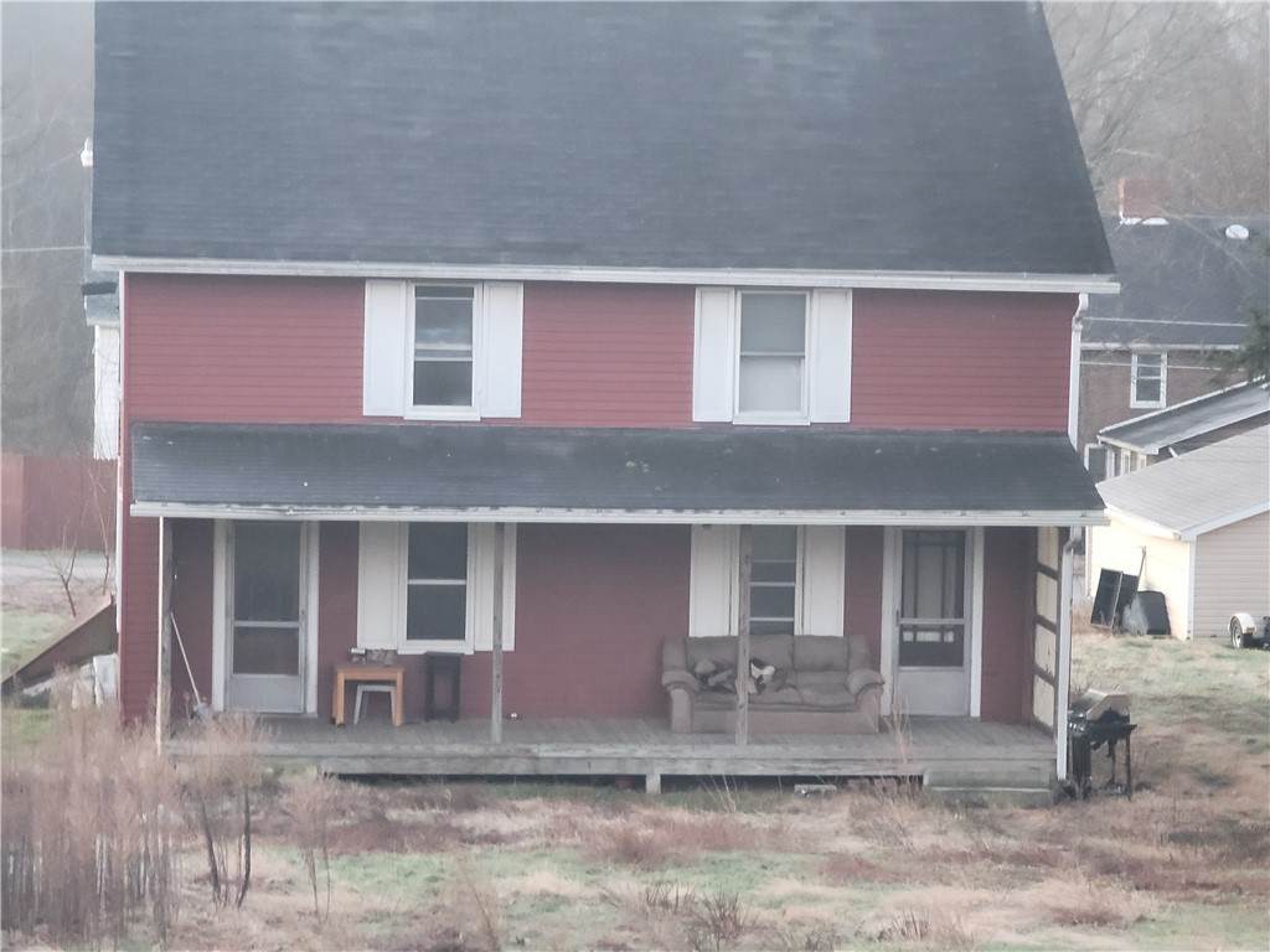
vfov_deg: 12.0
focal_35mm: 123
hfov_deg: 16.0
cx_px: 635
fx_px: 4513
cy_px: 476
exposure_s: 1/30
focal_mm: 14.2
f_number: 3
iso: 800
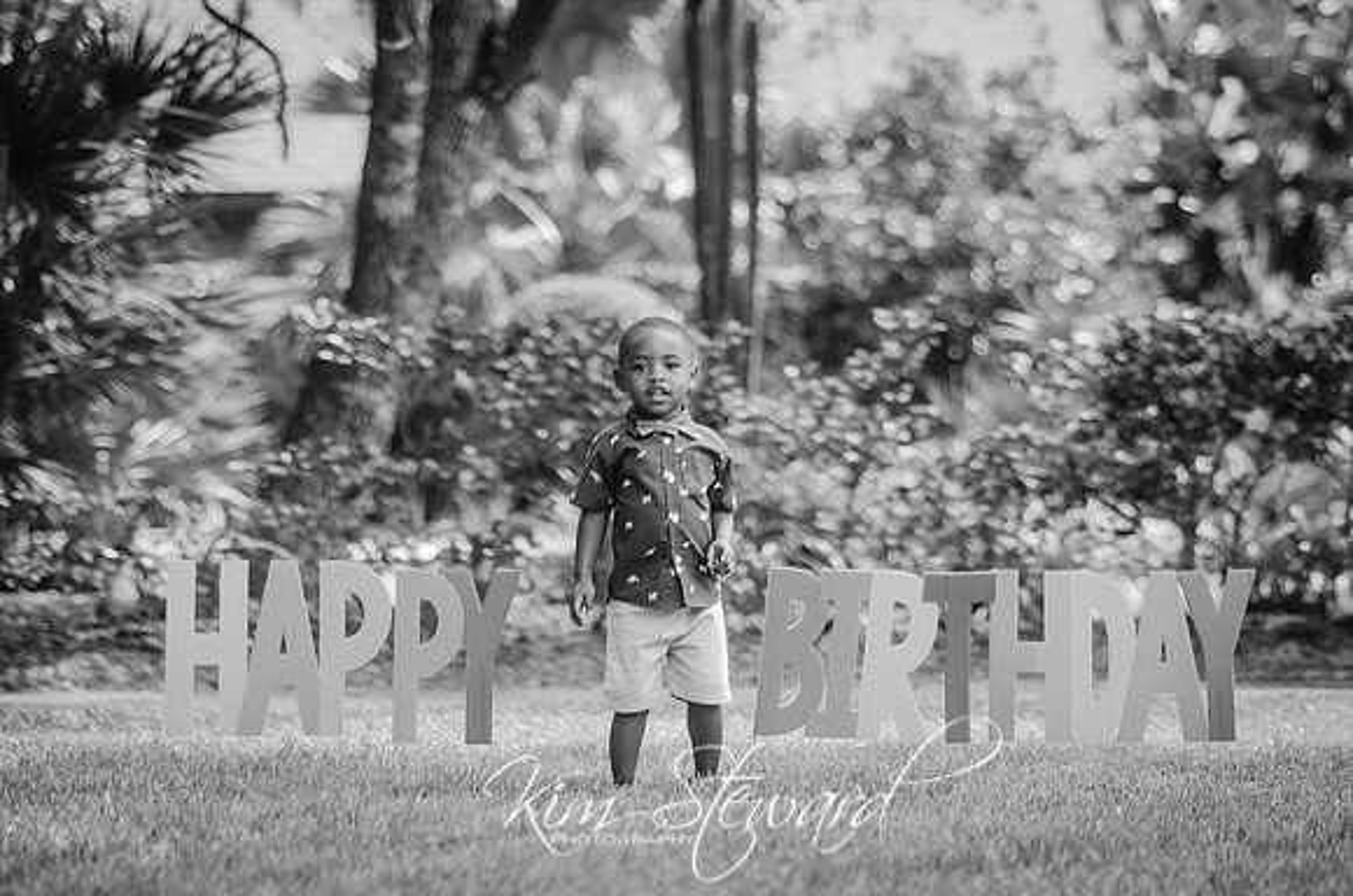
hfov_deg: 15.6
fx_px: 4940
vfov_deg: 10.4
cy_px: 448
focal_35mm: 132
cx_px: 676
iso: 100
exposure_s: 1/400
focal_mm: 85
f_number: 2
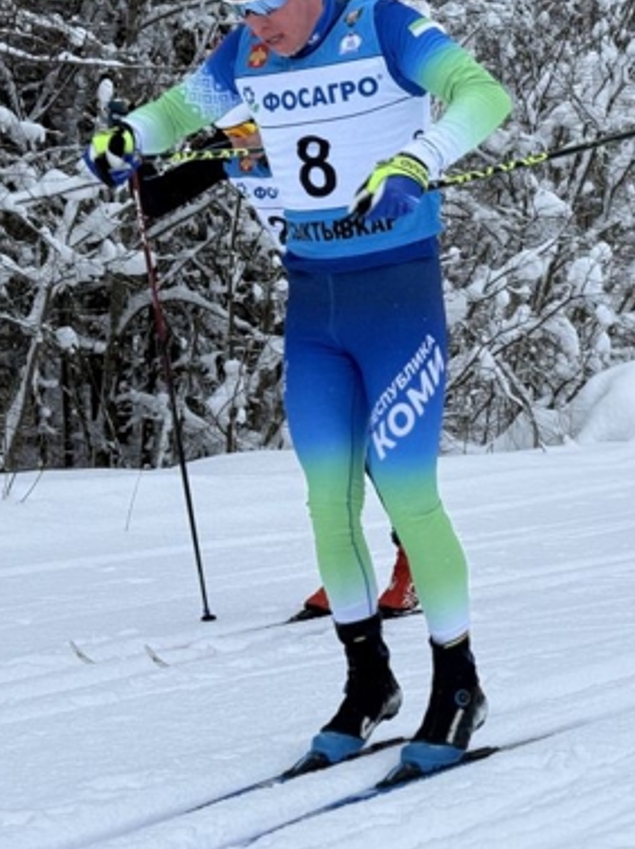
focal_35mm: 85
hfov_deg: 17.2
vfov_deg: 23.0
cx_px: 499
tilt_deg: -2.1
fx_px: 2083
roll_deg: +0.2
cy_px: 338
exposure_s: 1/917
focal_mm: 6.76
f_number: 1.78
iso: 80
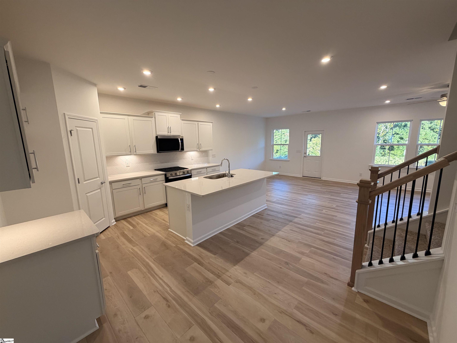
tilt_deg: -8.0
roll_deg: +0.3
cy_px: 172
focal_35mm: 14
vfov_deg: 85.7
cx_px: 228
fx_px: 185
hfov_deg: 102.1
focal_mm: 2.22
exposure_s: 1/120
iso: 160
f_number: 2.2
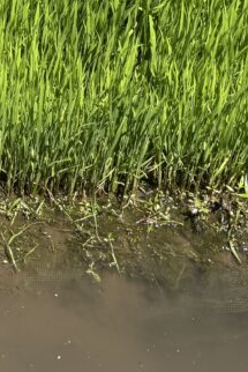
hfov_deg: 14.6
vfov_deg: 22.1
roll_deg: -1.4
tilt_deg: -26.9
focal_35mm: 86
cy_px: -54
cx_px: -150
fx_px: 888
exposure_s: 1/1949
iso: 50
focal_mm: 5.96
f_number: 1.6
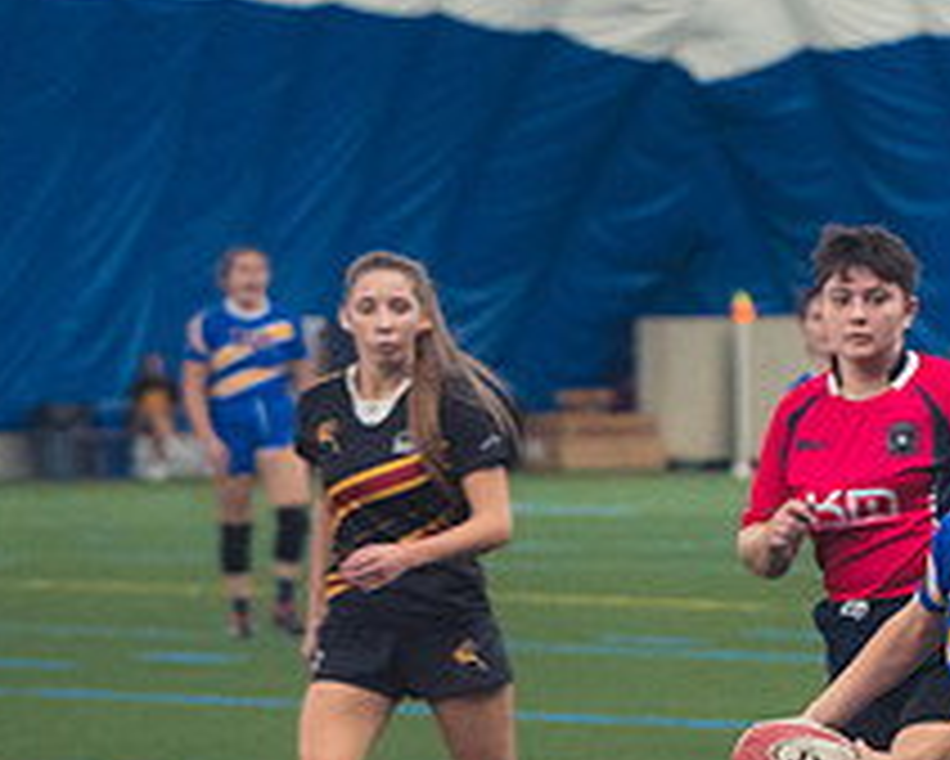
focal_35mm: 333
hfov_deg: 5.8
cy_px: 688
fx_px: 9367
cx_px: 1130
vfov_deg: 4.6
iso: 2800
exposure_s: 1/320
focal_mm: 86
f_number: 2.8
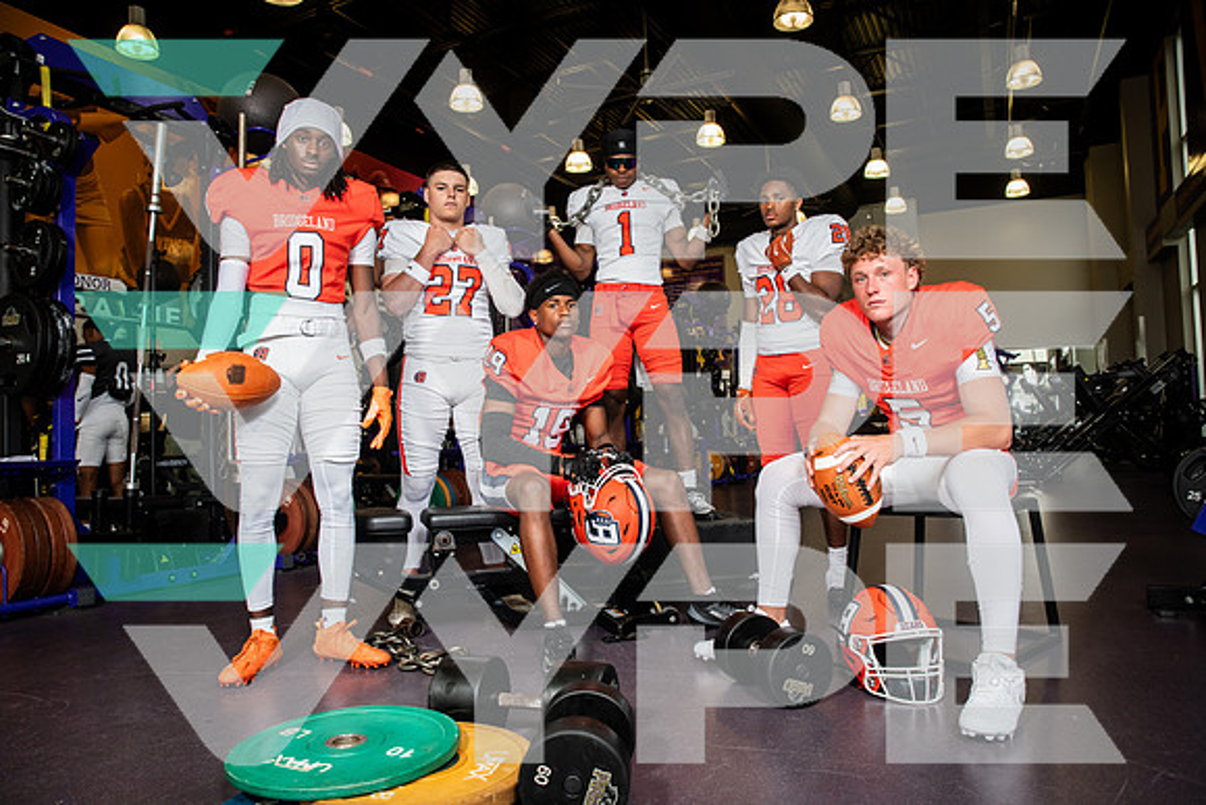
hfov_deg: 73.7
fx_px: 804
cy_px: 402
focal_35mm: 24
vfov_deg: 53.2
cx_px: 603
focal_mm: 24
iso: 500
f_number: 5.6
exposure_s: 1/250
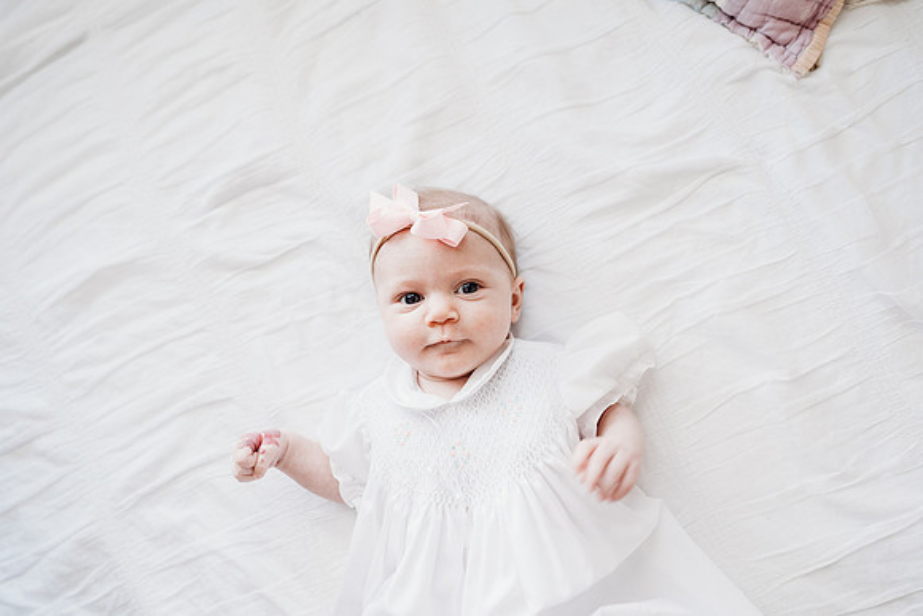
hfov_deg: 73.7
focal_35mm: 24
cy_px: 308
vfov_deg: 53.2
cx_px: 462
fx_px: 615
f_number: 2.8
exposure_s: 1/100
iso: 1000
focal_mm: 24
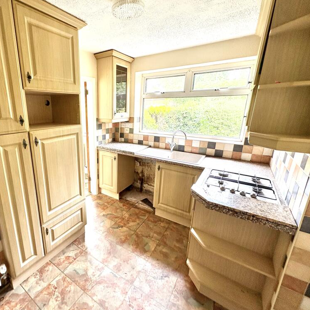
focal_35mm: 17
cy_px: 152
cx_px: 109
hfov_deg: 81.8
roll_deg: +0.1
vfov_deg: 84.0
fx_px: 172
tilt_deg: -14.3
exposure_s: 1/99
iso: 125
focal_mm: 2.22
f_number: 2.2
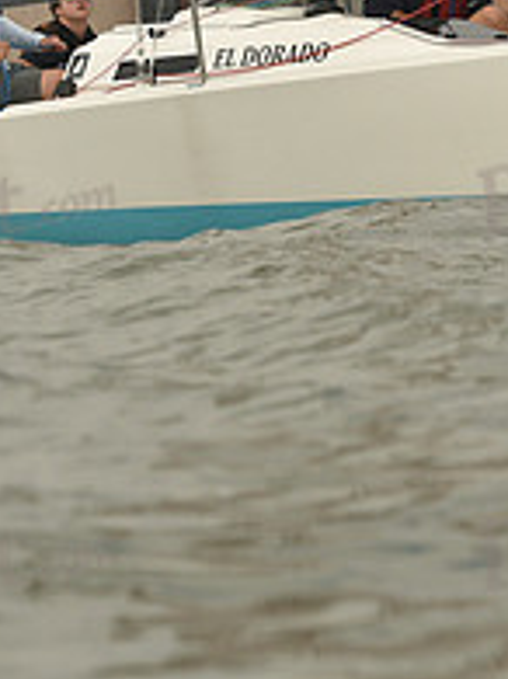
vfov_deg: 7.1
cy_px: 16
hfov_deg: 5.3
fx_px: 5485
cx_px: 299
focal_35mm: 280
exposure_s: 1/1250
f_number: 5.6
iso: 320
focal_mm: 98
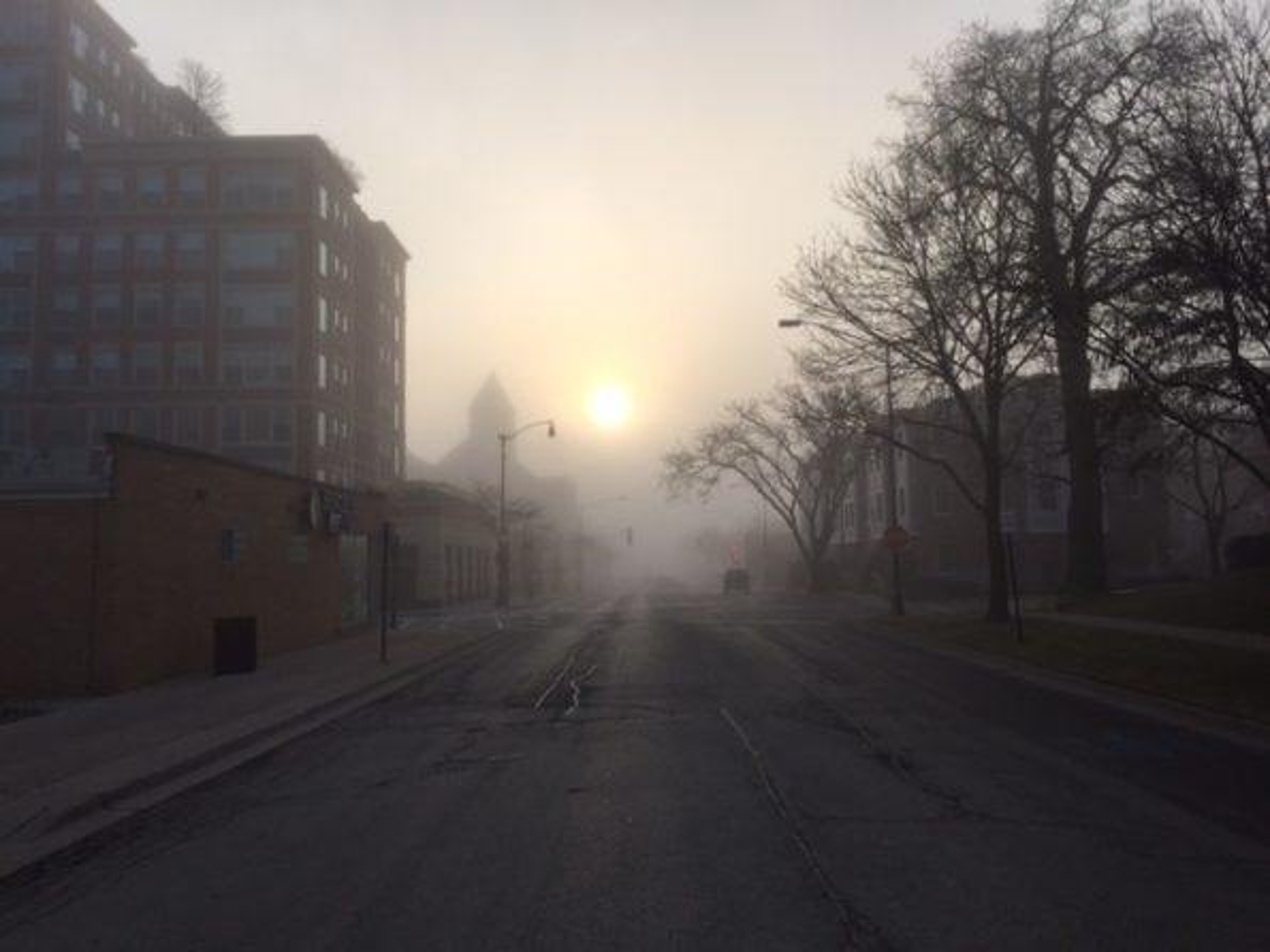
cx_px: 635
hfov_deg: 61.7
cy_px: 476
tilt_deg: +5.4
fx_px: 1064
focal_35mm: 29
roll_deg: +1.5
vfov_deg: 48.2
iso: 32
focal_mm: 4.15
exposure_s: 1/2639
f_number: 2.2
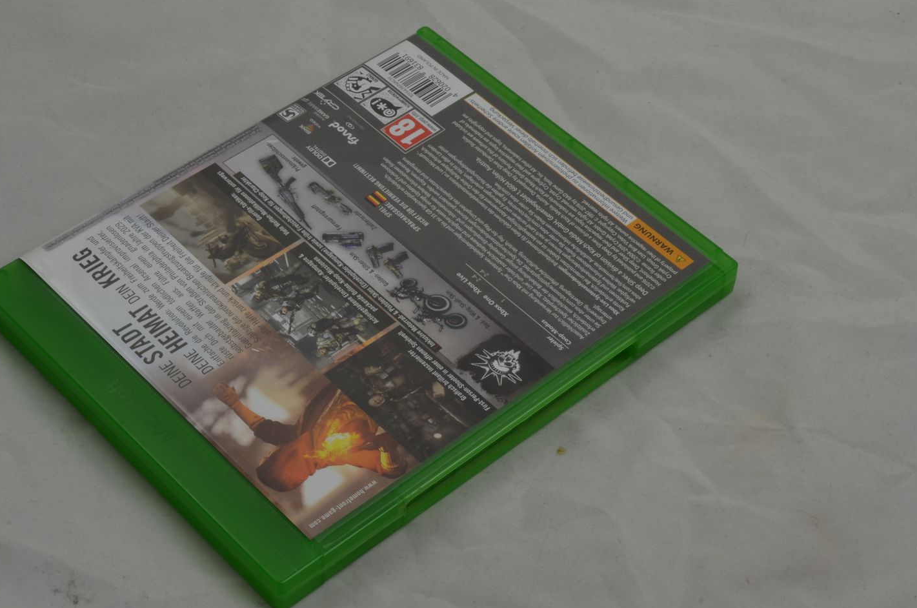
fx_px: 1932
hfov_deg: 26.7
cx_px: 417
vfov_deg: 17.9
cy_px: 330
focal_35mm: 76
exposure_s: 1/3
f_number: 20
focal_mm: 40
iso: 100
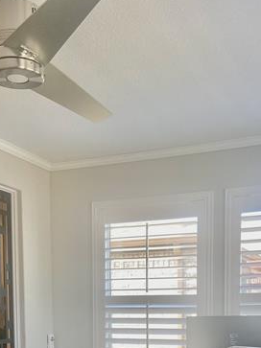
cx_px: 139
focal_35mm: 55
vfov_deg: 32.3
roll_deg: +0.5
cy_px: 346
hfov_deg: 26.5
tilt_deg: -3.2
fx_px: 553
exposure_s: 1/120
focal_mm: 4.25
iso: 50
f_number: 1.8
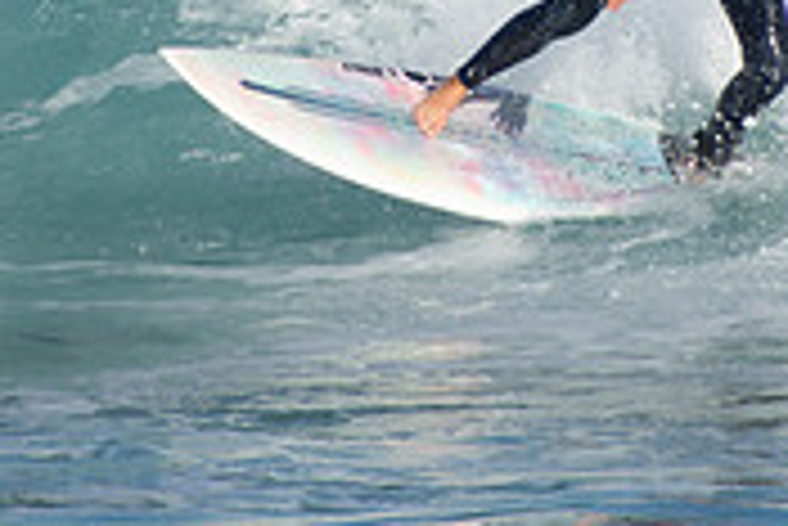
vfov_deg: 0.7
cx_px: 572
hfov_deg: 1.0
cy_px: -142
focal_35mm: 1987
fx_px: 43528
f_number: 5.6
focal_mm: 400
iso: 200
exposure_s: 1/1250
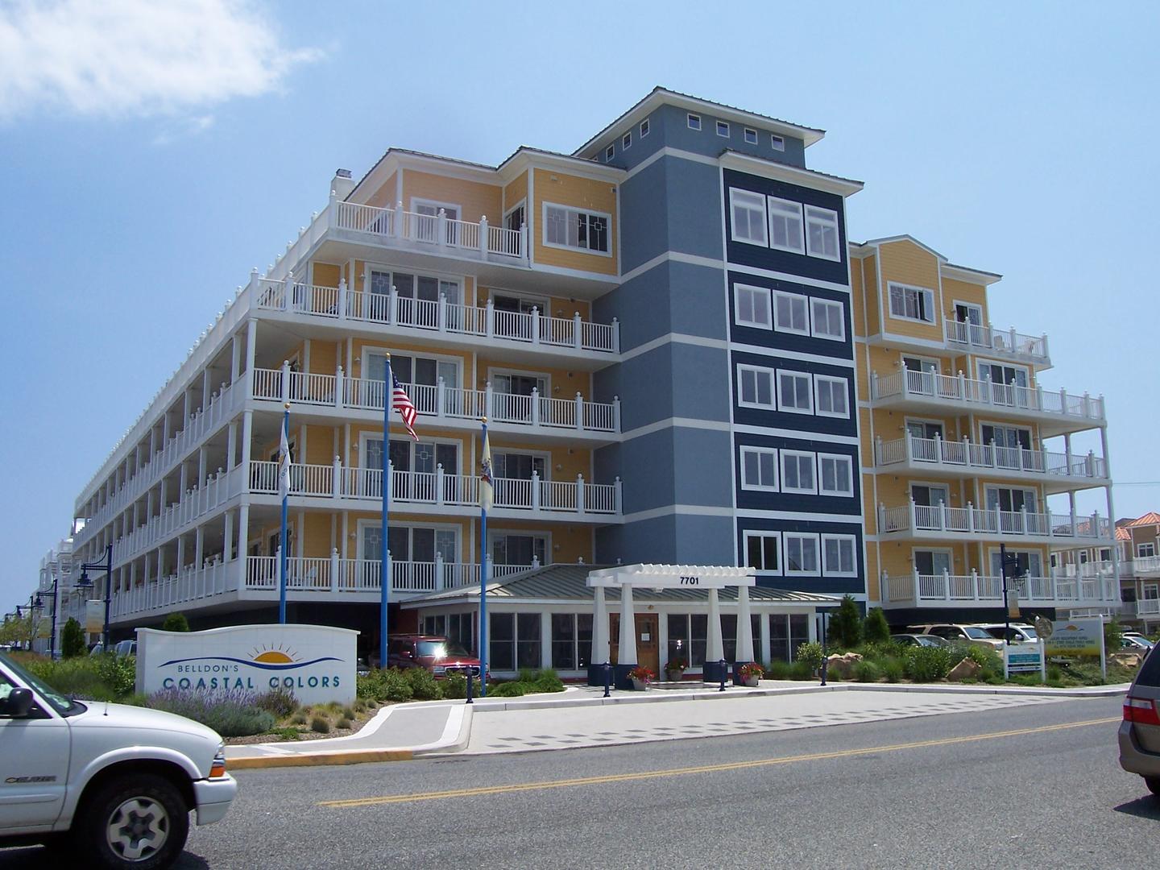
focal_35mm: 34
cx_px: 580
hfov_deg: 54.0
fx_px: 1139
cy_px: 435
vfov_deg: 41.8
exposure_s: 1/750
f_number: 5.6
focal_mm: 5.6
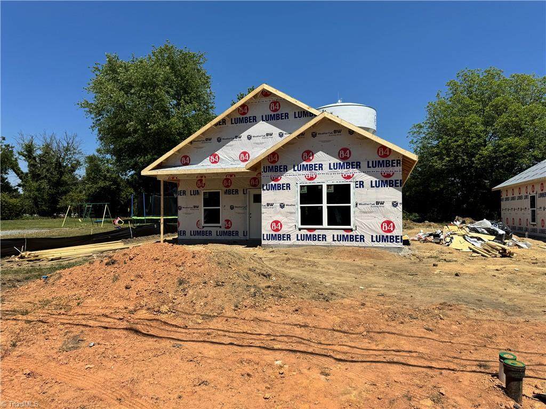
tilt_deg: +0.5
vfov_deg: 56.8
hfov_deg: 71.6
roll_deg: +0.3
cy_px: 204
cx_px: 273
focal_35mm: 24
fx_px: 379
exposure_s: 1/7092
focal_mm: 6.76
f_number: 1.78
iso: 80
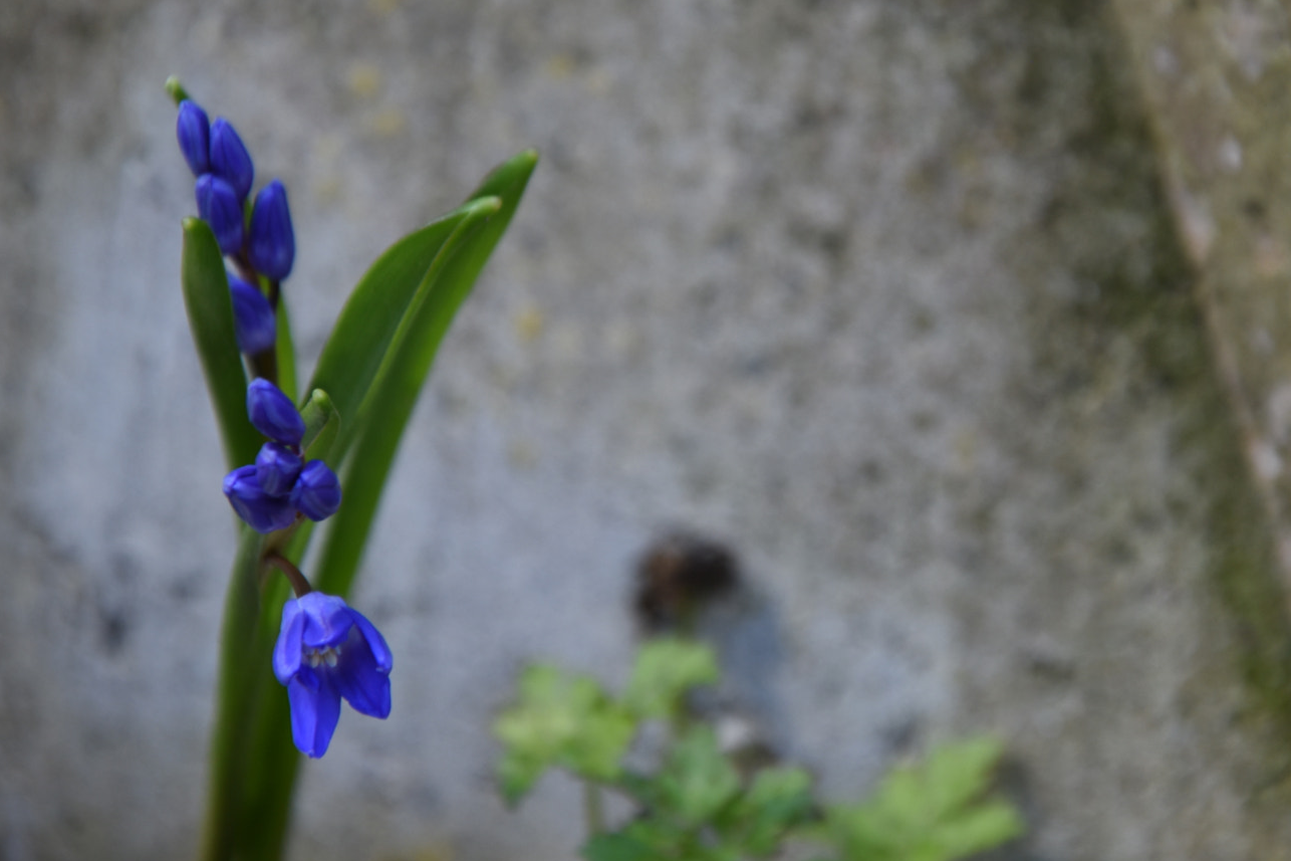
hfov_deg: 8.2
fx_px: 8992
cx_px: 897
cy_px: 370
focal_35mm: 251
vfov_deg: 5.5
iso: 200
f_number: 7.1
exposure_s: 1/50
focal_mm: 105
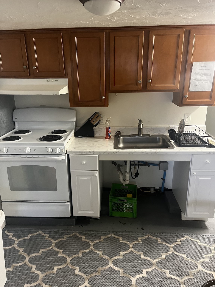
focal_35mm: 26
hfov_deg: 53.1
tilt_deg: -19.3
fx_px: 215
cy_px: 144
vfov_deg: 67.3
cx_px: 108
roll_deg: +1.0
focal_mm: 5.1
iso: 400
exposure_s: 1/60
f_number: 1.6
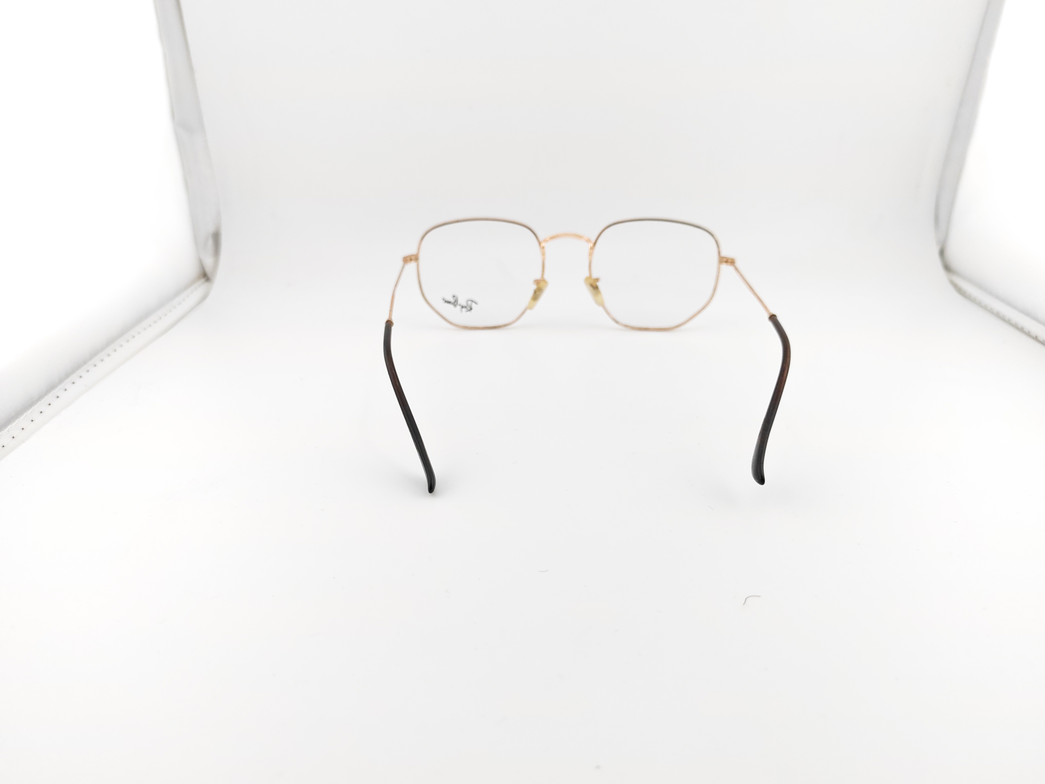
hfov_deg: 71.6
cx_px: 522
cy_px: 392
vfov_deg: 56.8
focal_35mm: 24
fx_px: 725
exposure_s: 1/400
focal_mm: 6.12
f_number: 1.9
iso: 1000
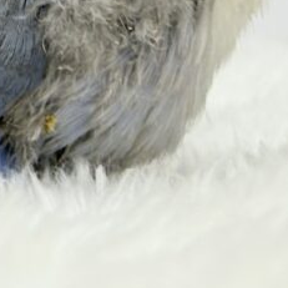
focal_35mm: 239
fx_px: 2250
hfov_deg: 7.3
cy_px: -72
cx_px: -84
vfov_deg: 7.3
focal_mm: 5.96
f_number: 1.6
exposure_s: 1/50
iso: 40
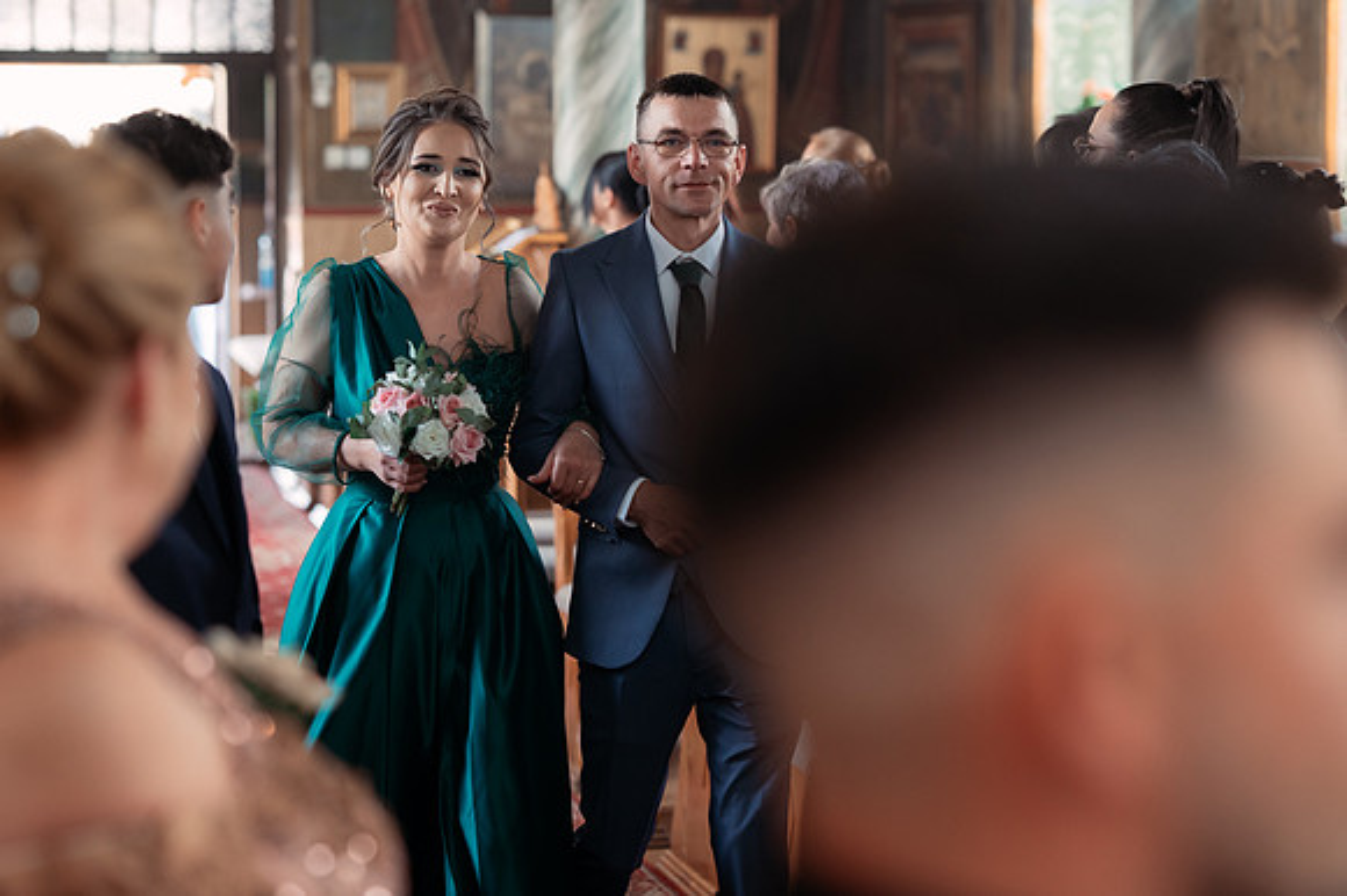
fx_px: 3384
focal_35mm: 91
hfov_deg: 22.5
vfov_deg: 15.1
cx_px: 698
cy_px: 447
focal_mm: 85
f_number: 2.8
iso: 1600
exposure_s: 1/320
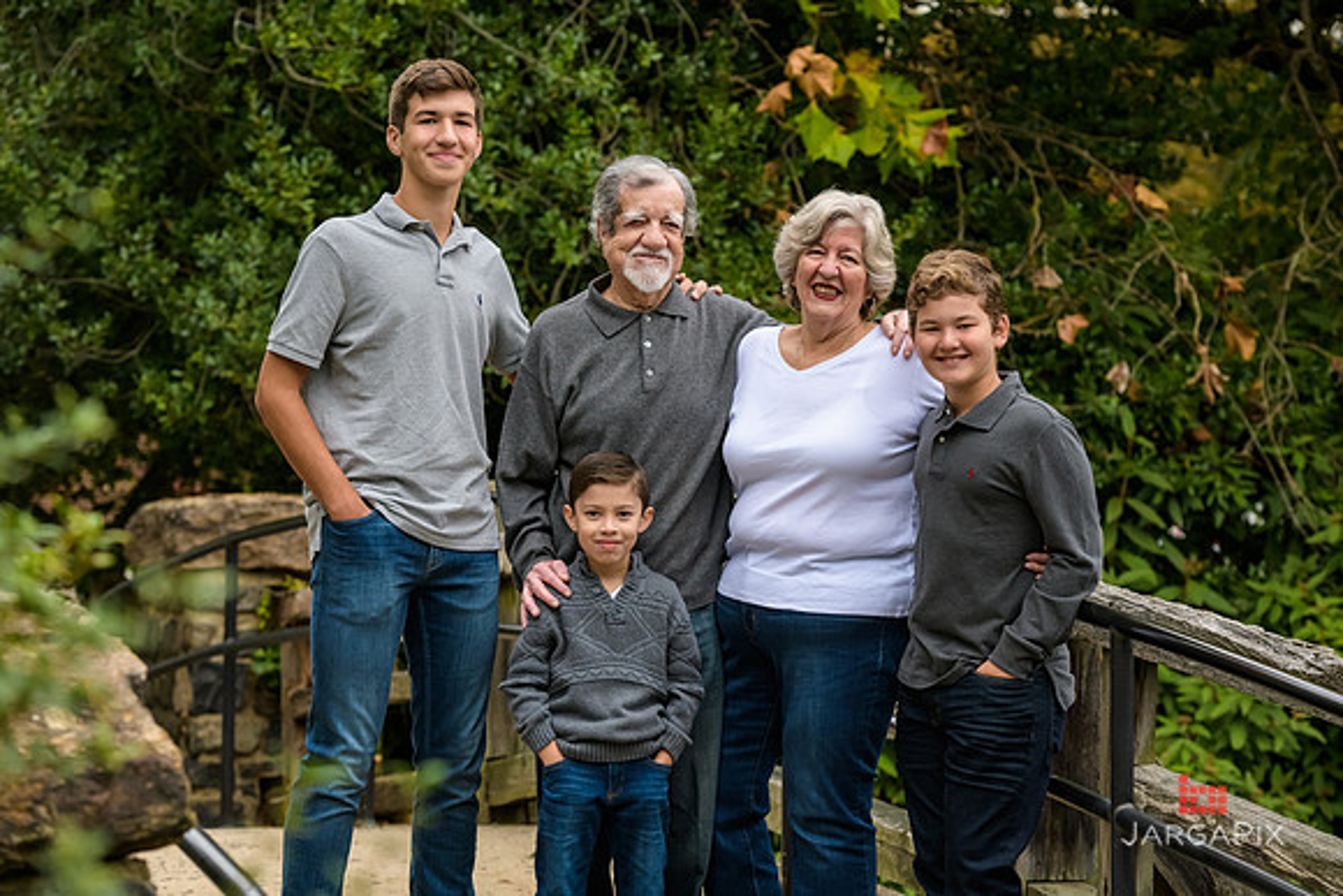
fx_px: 4179
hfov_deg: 18.3
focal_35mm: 112
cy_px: 448
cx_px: 672
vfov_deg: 12.2
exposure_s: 1/400
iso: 1000
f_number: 5.6
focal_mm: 112
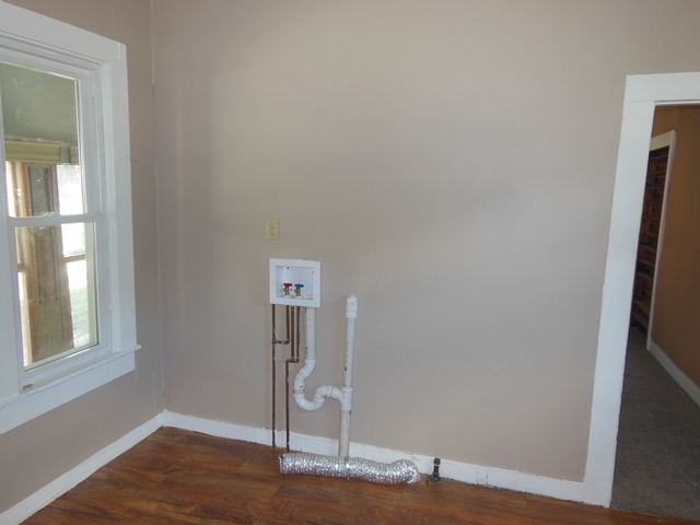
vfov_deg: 54.9
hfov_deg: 69.4
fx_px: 506
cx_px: 350
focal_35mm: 25
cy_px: 262
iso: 200
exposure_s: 1/25
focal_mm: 4.5
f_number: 3.5
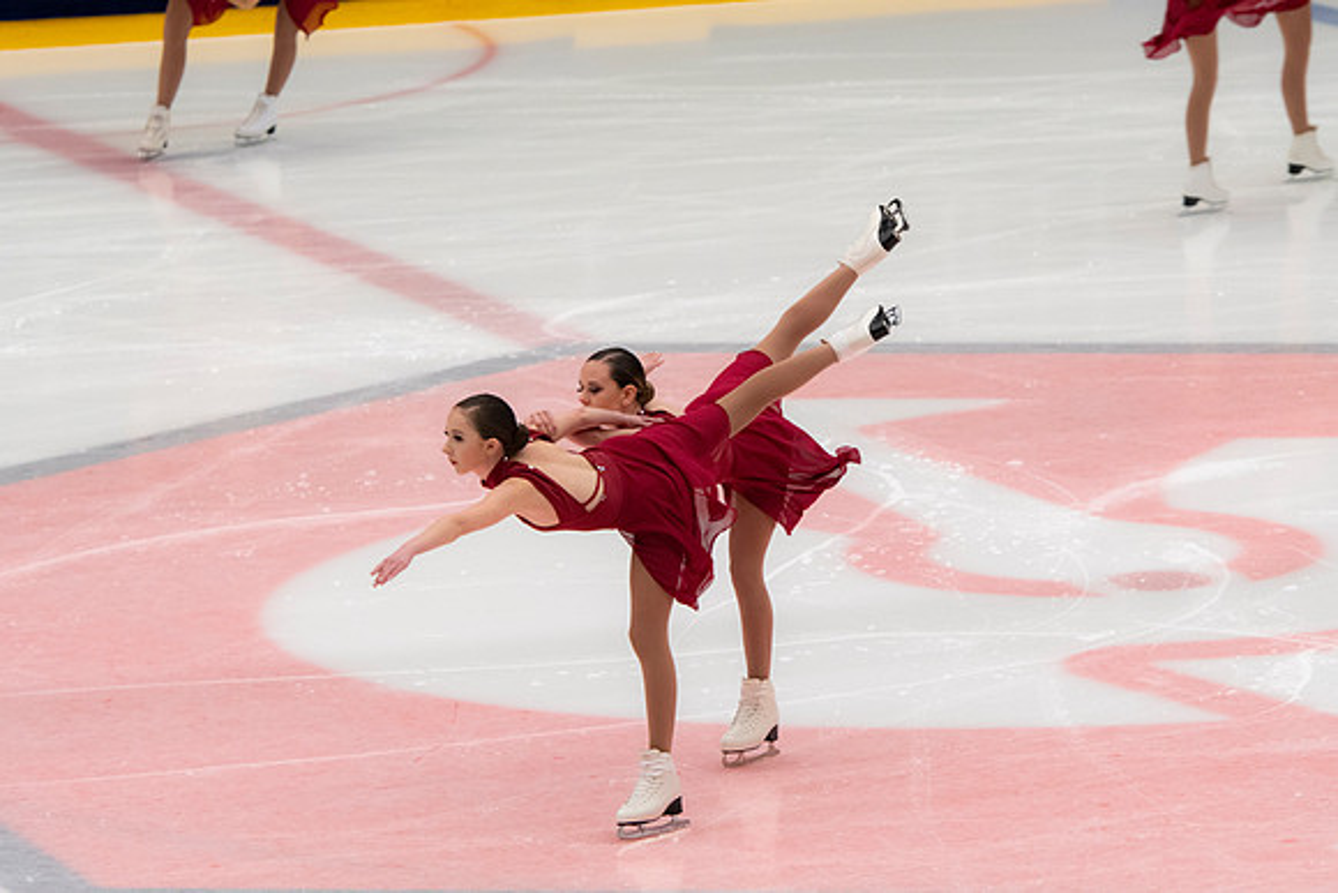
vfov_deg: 6.3
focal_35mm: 218
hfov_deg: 9.5
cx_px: 669
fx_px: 8085
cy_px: 446
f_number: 5.6
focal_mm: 145
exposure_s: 1/320
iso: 1100
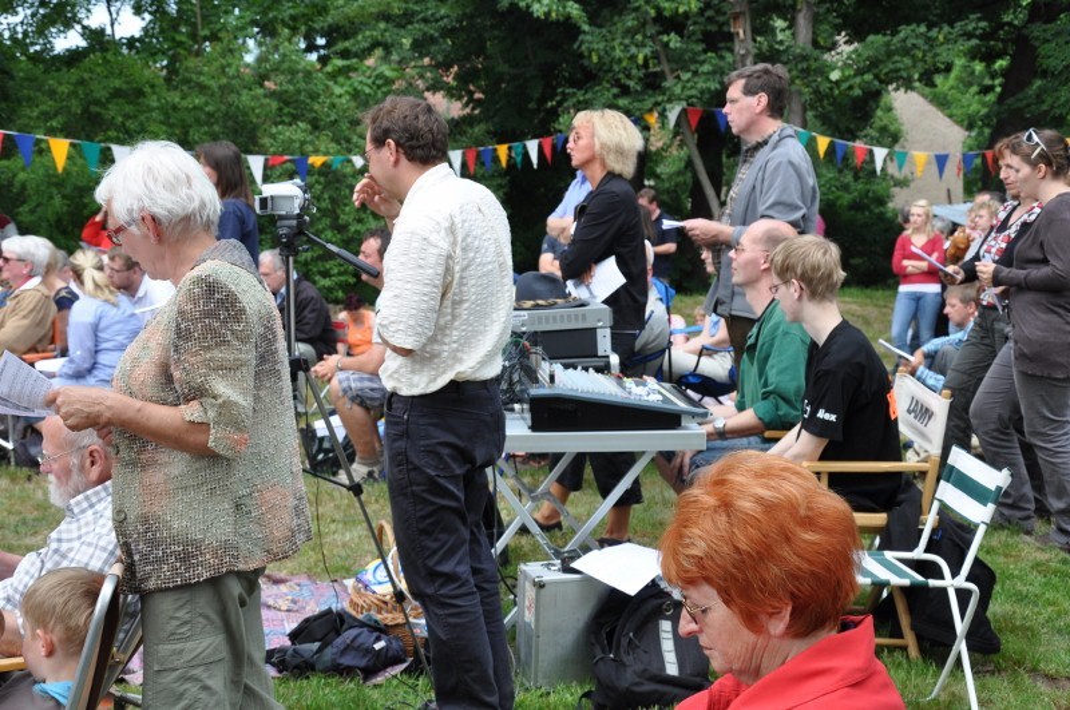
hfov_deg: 29.9
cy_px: 355
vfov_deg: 20.1
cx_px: 535
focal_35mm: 68
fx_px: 2003
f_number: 9
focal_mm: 45
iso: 400
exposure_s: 1/320
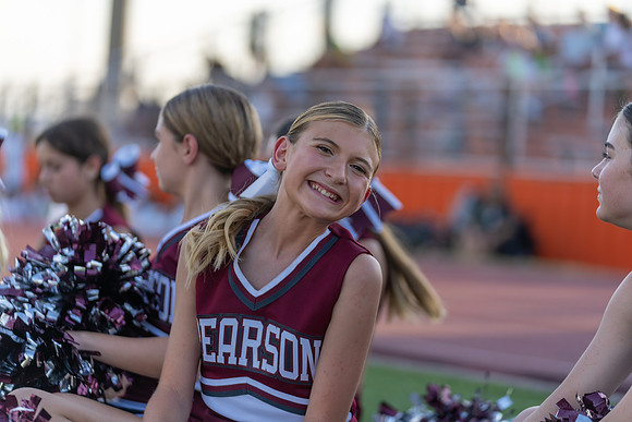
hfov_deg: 15.9
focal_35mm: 129
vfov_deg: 10.6
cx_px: 316
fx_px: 2265
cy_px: 211
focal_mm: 129
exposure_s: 1/500
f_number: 2.8
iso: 100
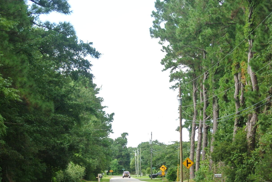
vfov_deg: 11.7
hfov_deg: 17.6
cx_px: 135
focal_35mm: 116
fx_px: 877
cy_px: 198
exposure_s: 1/200
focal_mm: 17.5
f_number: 4.5
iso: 100
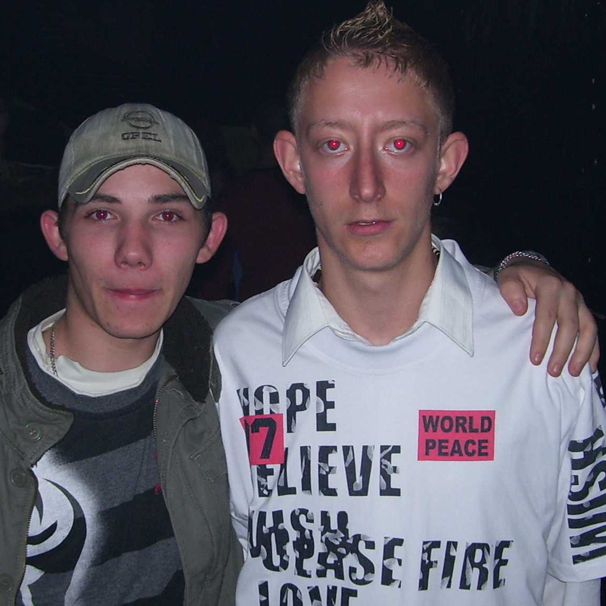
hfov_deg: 26.7
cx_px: 201
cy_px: 284
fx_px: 1268
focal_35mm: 64
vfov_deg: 26.9
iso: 80
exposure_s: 1/60
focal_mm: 6
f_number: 2.7
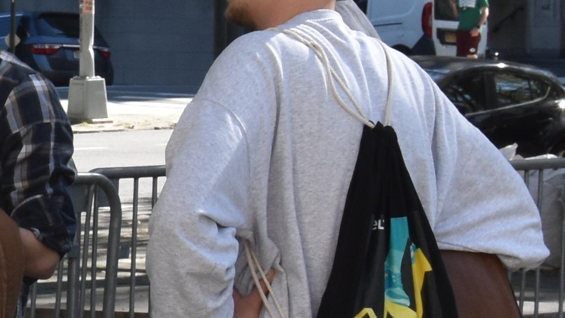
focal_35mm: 285
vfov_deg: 4.3
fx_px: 4266
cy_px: 267
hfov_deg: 7.3
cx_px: -502
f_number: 7.1
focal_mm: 35
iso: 400
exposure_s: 1/200
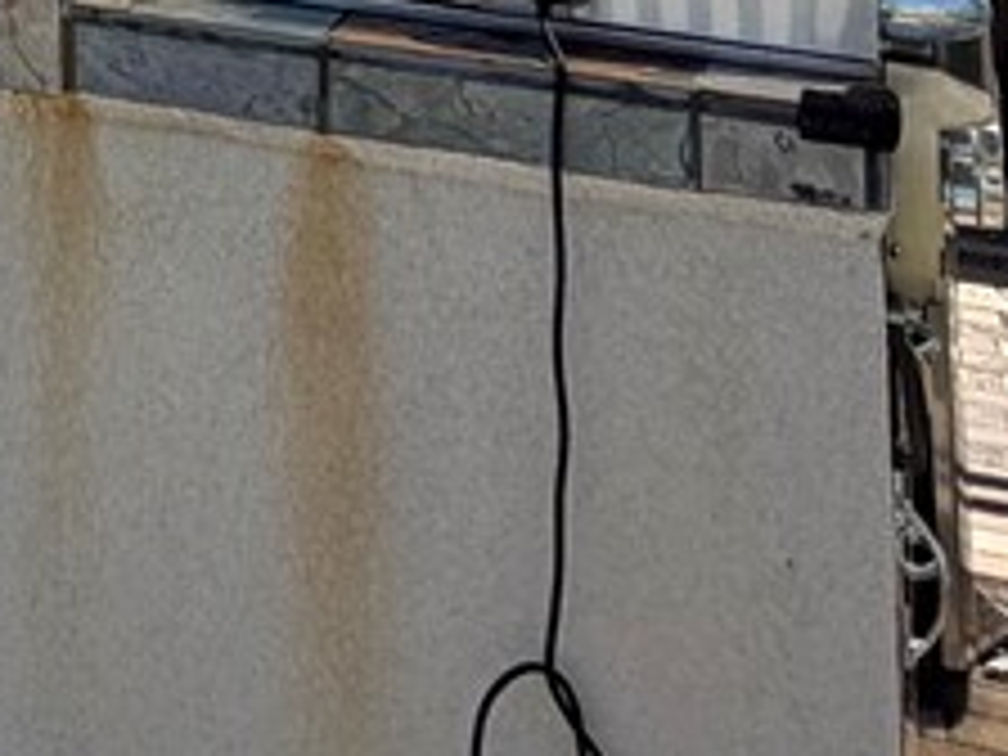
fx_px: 2912
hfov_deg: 17.4
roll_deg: -3.0
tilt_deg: +7.0
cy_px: -999
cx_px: -576
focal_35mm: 100
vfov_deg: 12.1
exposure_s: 1/770
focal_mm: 2.22
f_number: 2.2
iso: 32
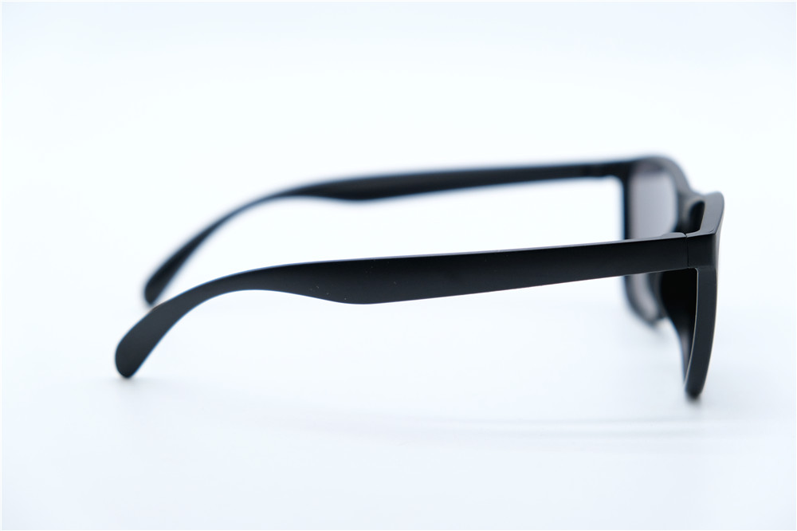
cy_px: 266
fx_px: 1616
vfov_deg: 18.7
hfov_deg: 27.7
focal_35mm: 73
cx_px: 398
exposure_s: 1/1000
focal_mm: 48.4
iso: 640
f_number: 4
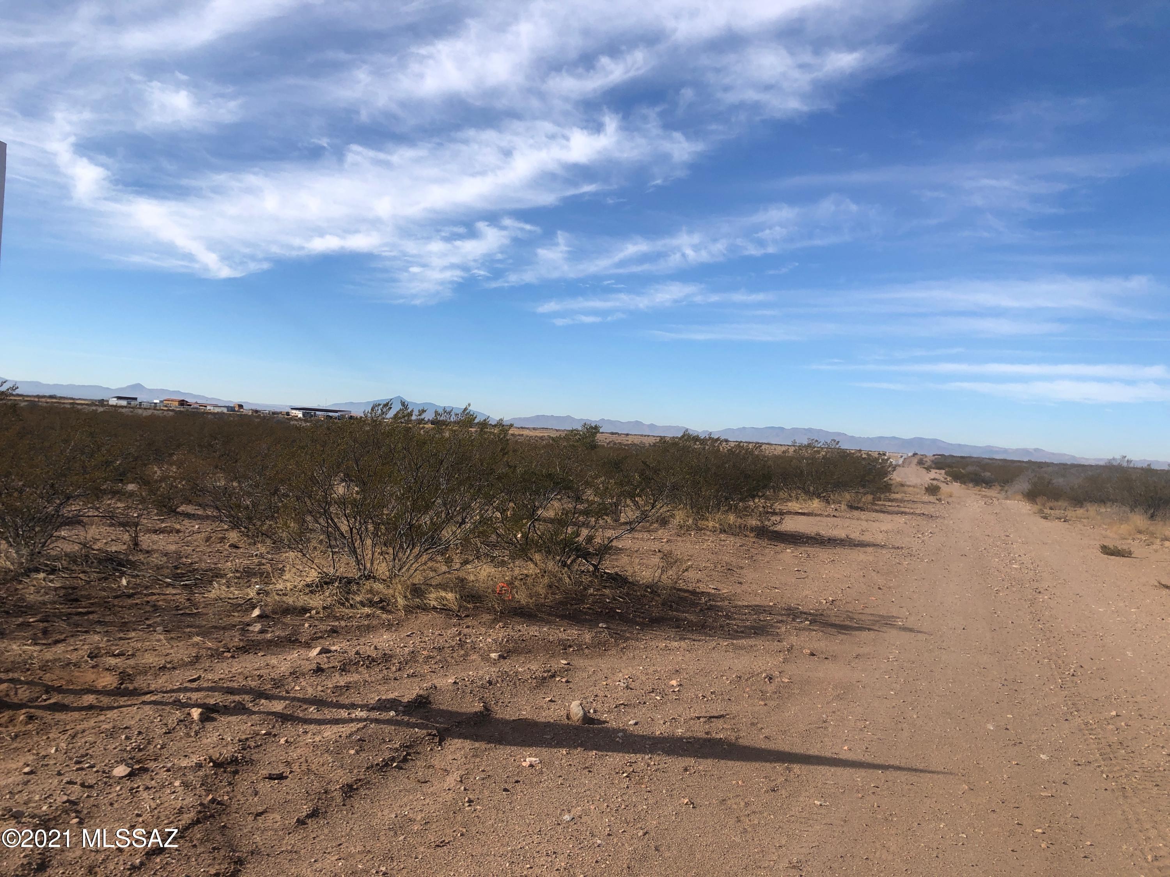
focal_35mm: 28
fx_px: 946
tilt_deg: -0.8
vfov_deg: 49.7
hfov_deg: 63.4
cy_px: 438
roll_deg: -4.8
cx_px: 585
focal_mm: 3.99
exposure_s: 1/2525
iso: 20
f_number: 1.8
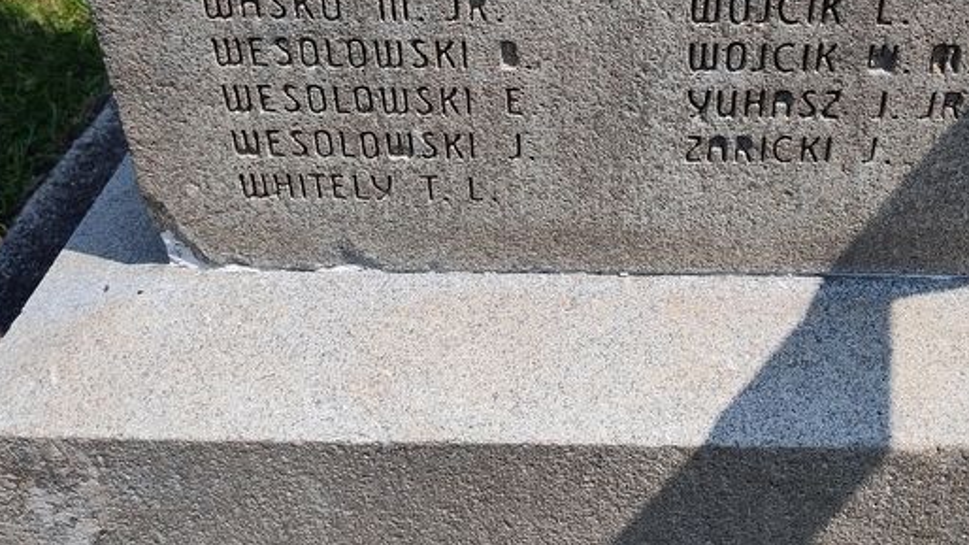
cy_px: 26
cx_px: 590
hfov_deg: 51.2
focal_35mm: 39
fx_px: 1002
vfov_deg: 28.9
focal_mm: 5.56
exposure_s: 1/1938
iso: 100
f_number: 1.8
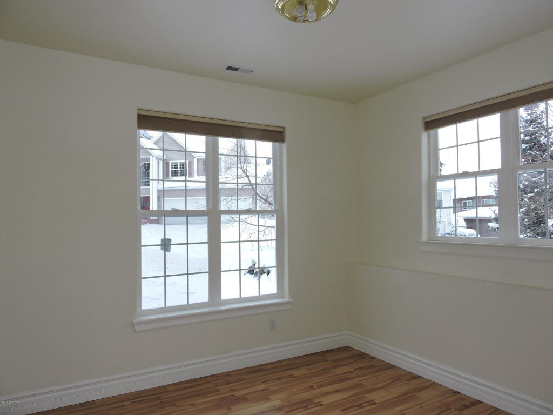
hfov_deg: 71.6
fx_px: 383
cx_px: 276
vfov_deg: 56.8
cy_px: 208
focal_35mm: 24
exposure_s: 1/60
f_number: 3.3
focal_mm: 4.3
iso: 100
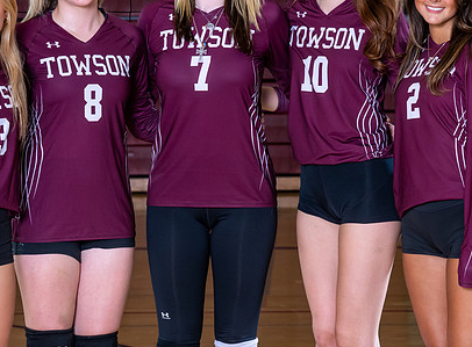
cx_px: 247
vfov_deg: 8.3
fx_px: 2398
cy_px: 116
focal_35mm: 177
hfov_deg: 11.2
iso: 400
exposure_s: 1/200
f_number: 5.6
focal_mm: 77
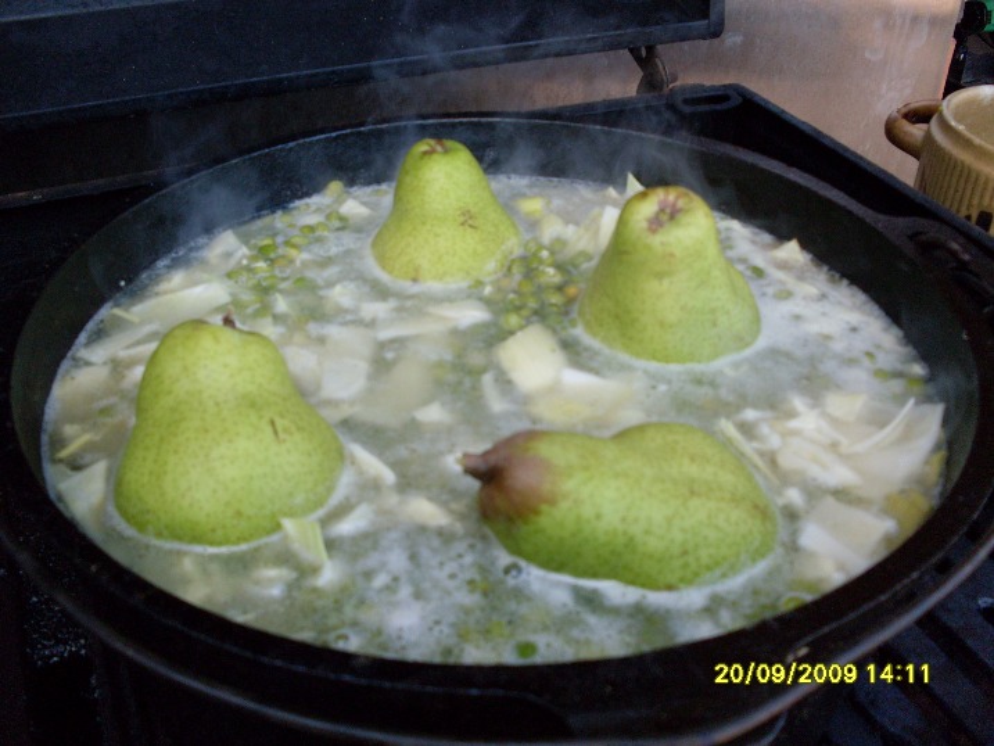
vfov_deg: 37.7
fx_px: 1091
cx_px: 497
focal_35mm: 38
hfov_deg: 49.0
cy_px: 373
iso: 80
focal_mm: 6.3
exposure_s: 1/180
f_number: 2.8
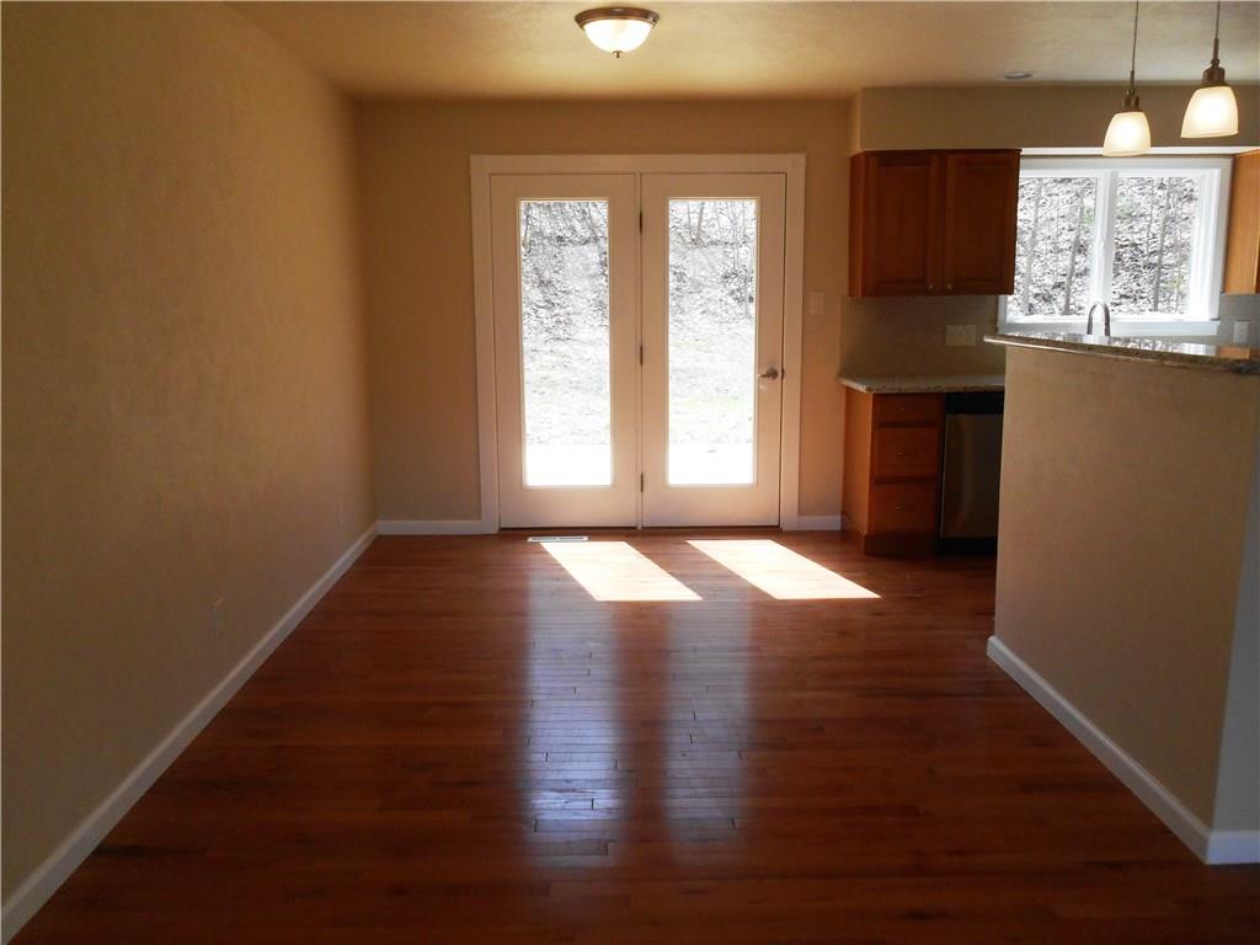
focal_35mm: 26
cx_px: 630
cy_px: 472
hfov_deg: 67.3
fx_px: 946
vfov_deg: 53.1
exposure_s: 1/250
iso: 220
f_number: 3.4
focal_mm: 4.7
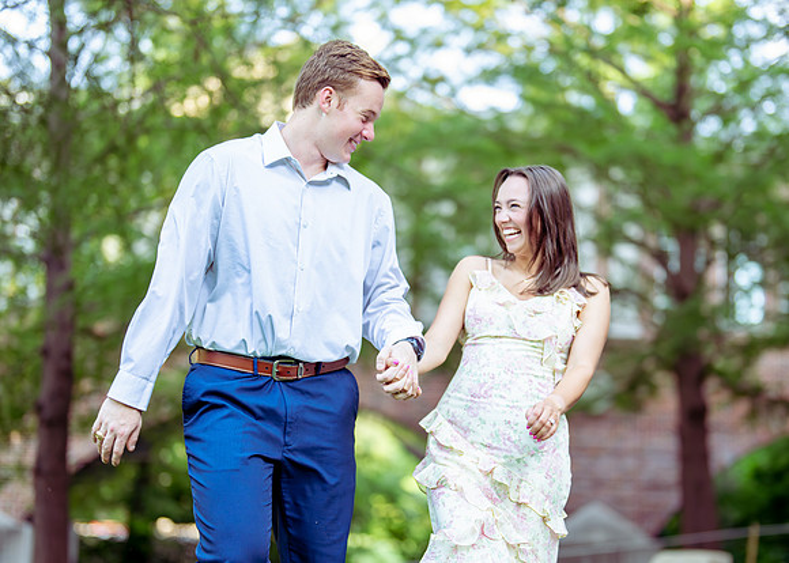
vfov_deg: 19.7
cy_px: 325
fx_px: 1622
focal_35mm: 72
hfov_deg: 27.3
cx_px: 454
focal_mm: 50
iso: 500
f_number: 1.2
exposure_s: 1/1000
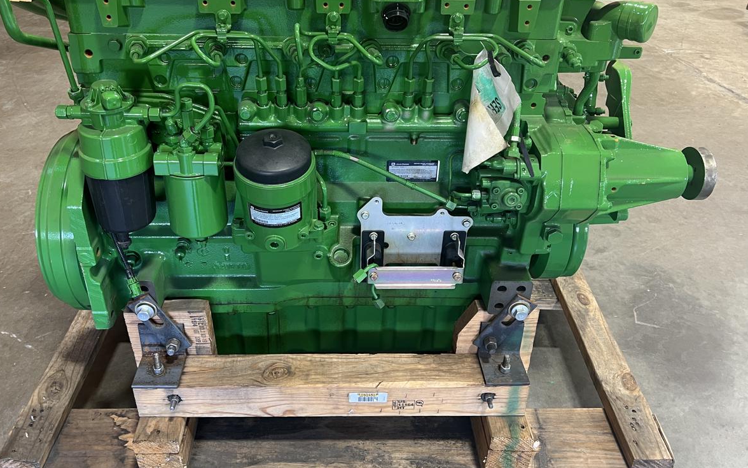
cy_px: 167
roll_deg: -1.5
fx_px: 612
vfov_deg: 41.4
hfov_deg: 62.9
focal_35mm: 30
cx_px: 359
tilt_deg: -30.9
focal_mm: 5.7
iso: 200
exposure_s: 1/60
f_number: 1.5
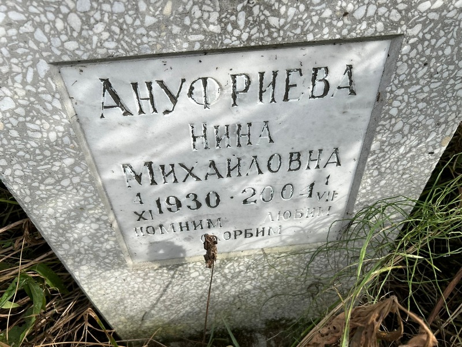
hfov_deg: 67.3
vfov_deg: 53.1
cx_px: 231
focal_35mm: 26
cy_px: 174
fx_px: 347
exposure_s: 1/1238
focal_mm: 5.7
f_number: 1.5
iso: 50
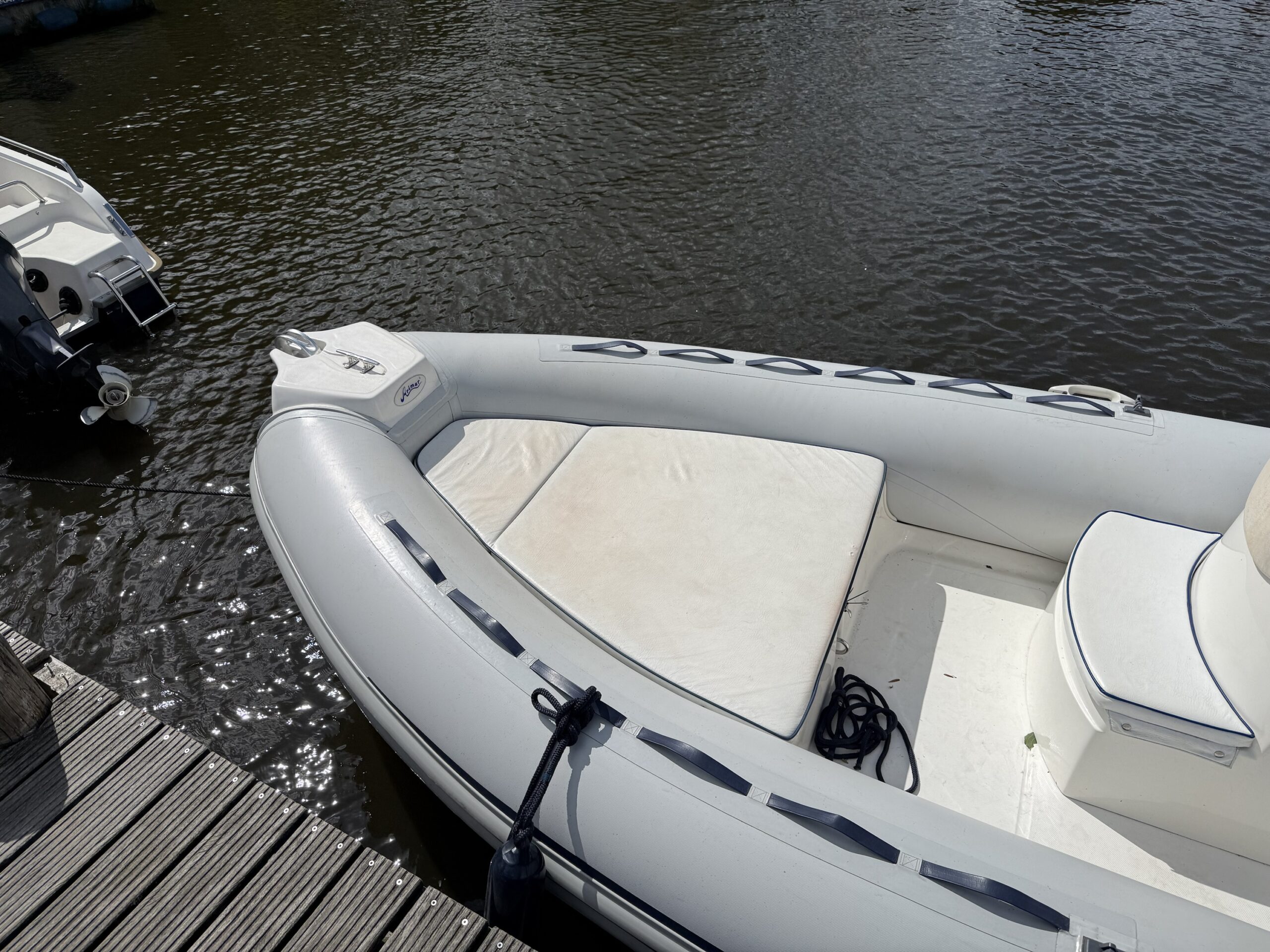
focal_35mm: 24
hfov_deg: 71.6
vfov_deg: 56.8
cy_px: 476
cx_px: 635
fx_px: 881
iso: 50
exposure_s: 1/14286
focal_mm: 6.76
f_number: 1.78
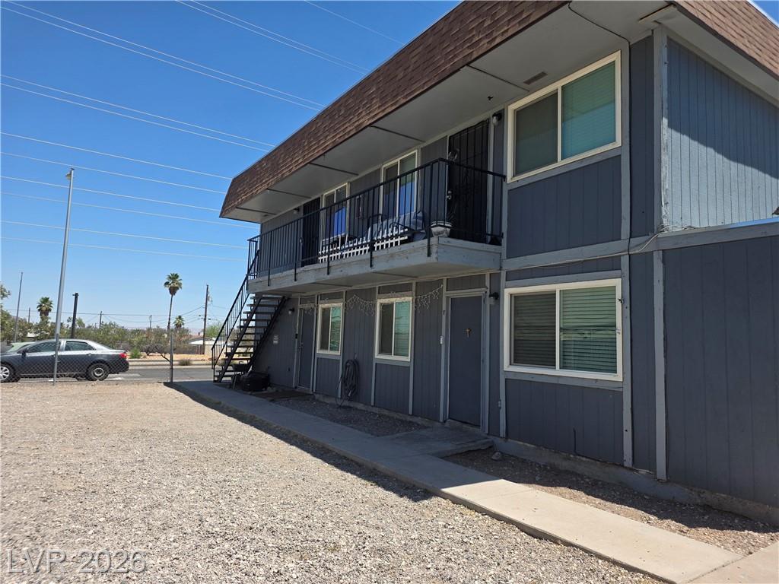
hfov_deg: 73.9
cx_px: 390
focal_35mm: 23
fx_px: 518
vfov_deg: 58.9
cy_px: 292
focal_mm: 6.3
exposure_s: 1/4650
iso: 80
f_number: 1.7
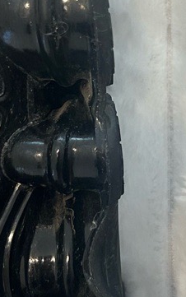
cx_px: 188
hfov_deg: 10.7
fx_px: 988
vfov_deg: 17.0
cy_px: 84
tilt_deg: -82.4
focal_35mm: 122
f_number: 1.5
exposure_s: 1/50
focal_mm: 5.7
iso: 100
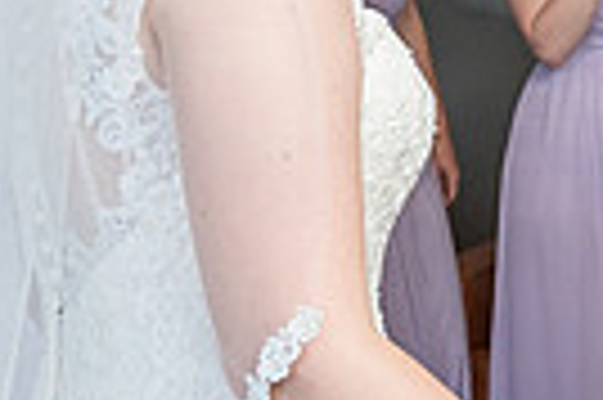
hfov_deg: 18.4
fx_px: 1740
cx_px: 774
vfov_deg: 13.0
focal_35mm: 104
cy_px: 38
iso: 1000
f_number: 6.3
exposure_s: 1/200
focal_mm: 24
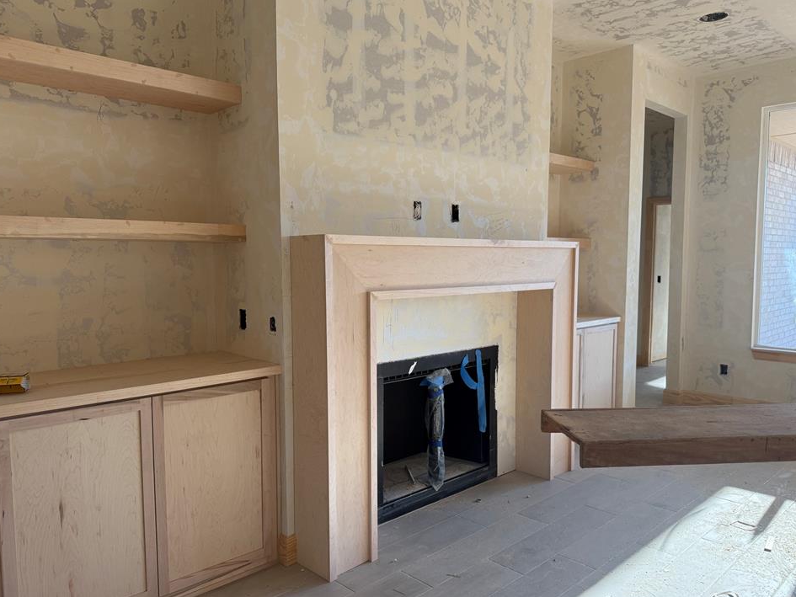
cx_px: 380
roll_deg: +0.4
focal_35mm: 26
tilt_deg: -4.0
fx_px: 598
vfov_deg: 53.1
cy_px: 309
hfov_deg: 67.3
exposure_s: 1/293
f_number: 1.78
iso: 100
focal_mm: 6.76
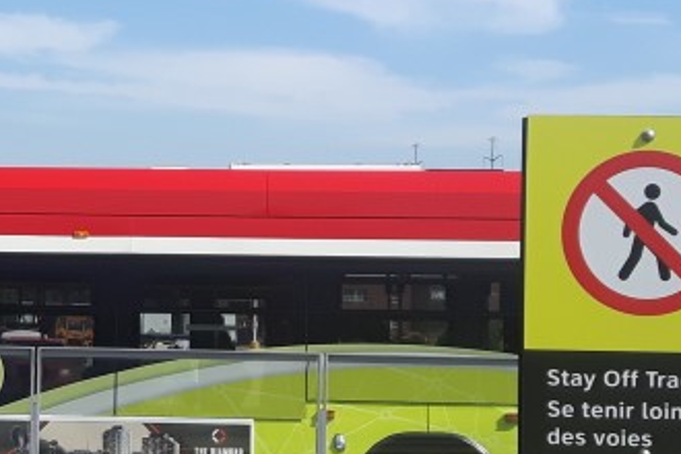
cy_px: 301
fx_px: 1892
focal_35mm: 100
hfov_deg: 19.9
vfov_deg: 13.7
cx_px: 29
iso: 40
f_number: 1.9
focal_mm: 3.7
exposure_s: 1/1340
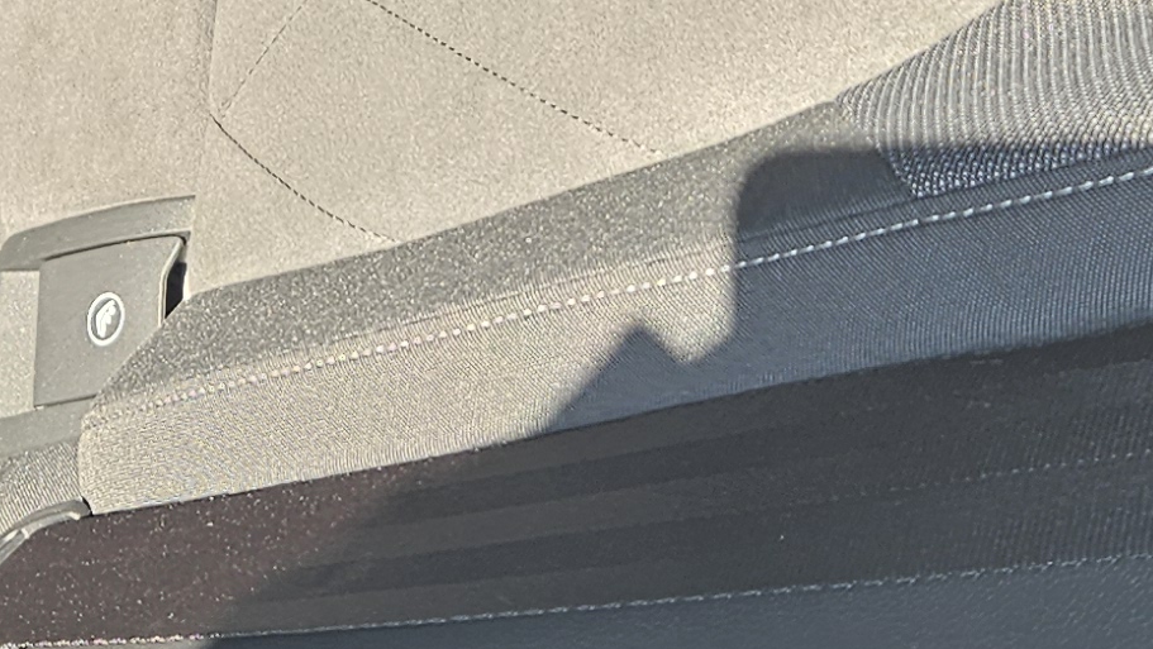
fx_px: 3364
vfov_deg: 10.7
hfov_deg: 19.4
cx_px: 404
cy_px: -271
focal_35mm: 110
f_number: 1.8
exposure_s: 1/194
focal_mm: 5.4
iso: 25
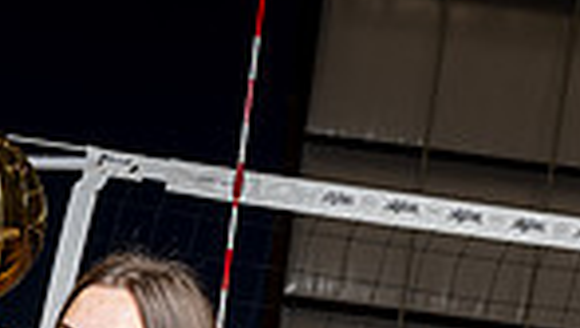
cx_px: 138
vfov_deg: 10.6
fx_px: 1478
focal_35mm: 96
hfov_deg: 22.0
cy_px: 826
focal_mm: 30
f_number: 8
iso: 100
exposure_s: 1/250
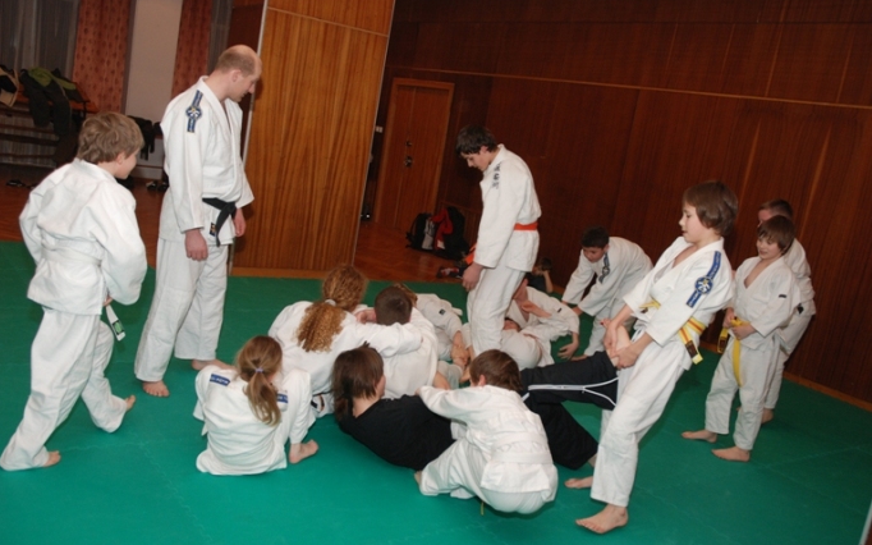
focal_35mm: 34
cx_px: 433
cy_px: 273
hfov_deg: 56.7
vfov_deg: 37.3
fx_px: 808
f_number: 5.6
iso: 400
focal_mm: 22
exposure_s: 1/60
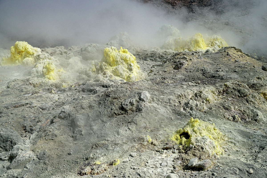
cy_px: 89
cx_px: 134
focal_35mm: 34
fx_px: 256
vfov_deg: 38.4
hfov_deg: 55.1
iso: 100
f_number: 4.5
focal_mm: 23
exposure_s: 1/2000
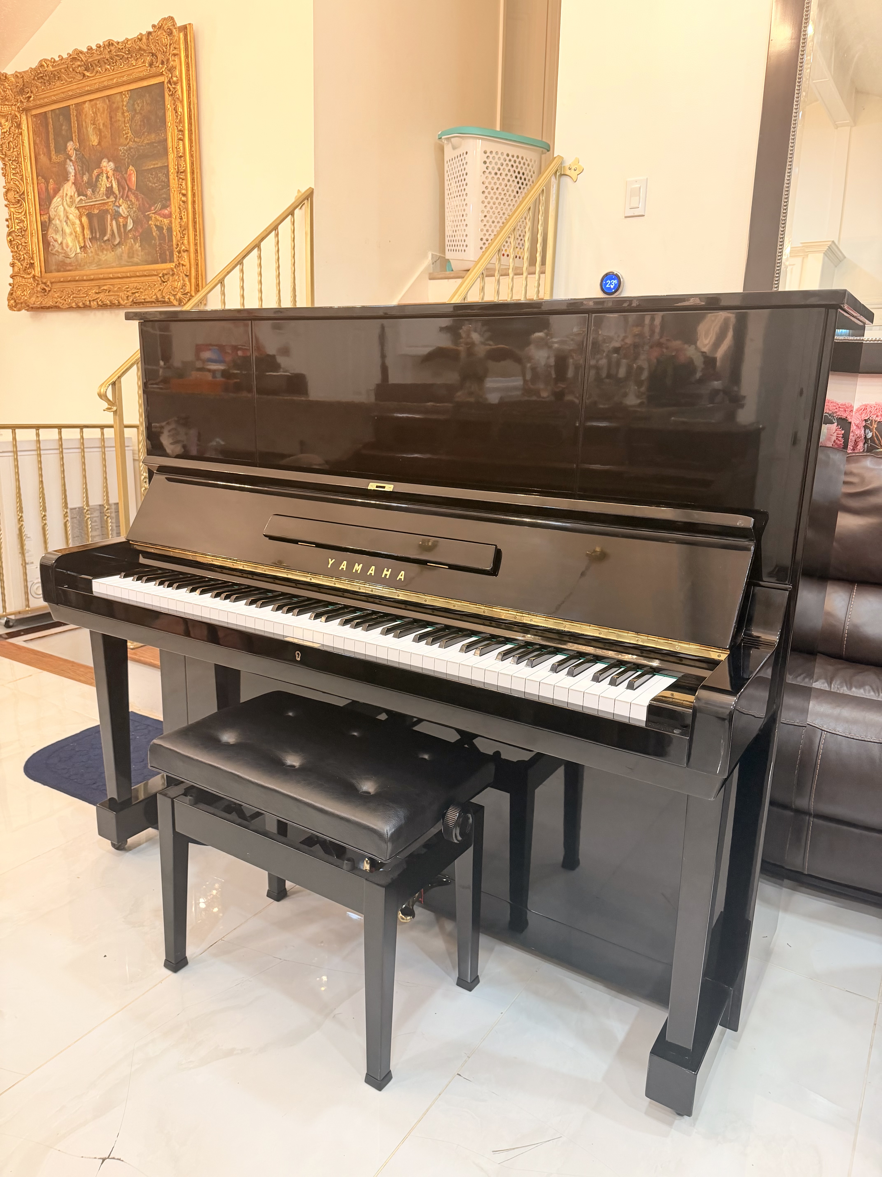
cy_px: 588
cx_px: 441
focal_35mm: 24
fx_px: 815
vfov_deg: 71.6
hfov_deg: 56.8
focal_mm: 6.76
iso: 200
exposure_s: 1/60
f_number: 1.78
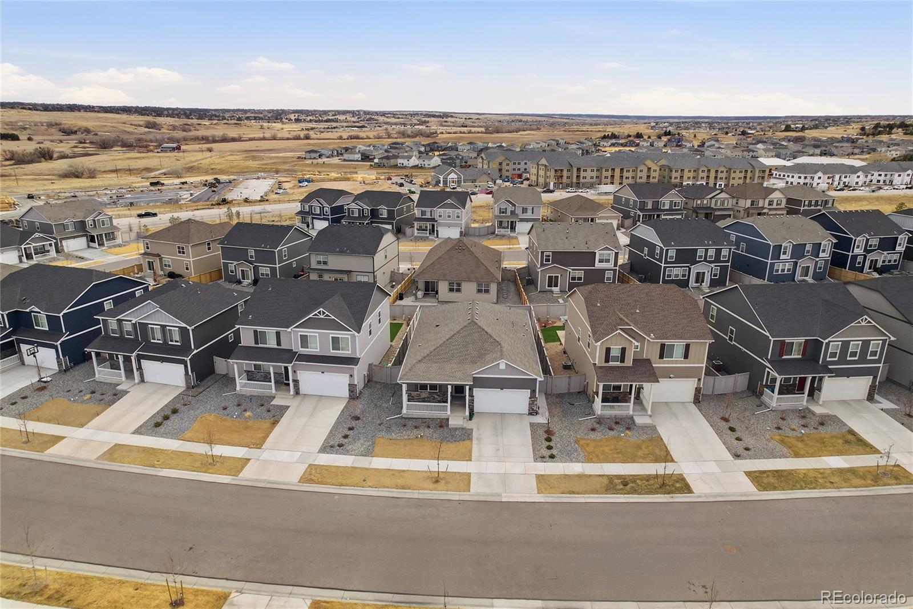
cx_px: 456
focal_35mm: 22
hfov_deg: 78.6
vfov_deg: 57.2
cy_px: 304
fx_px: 558
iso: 100
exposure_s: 1/160
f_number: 2.8
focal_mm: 8.4
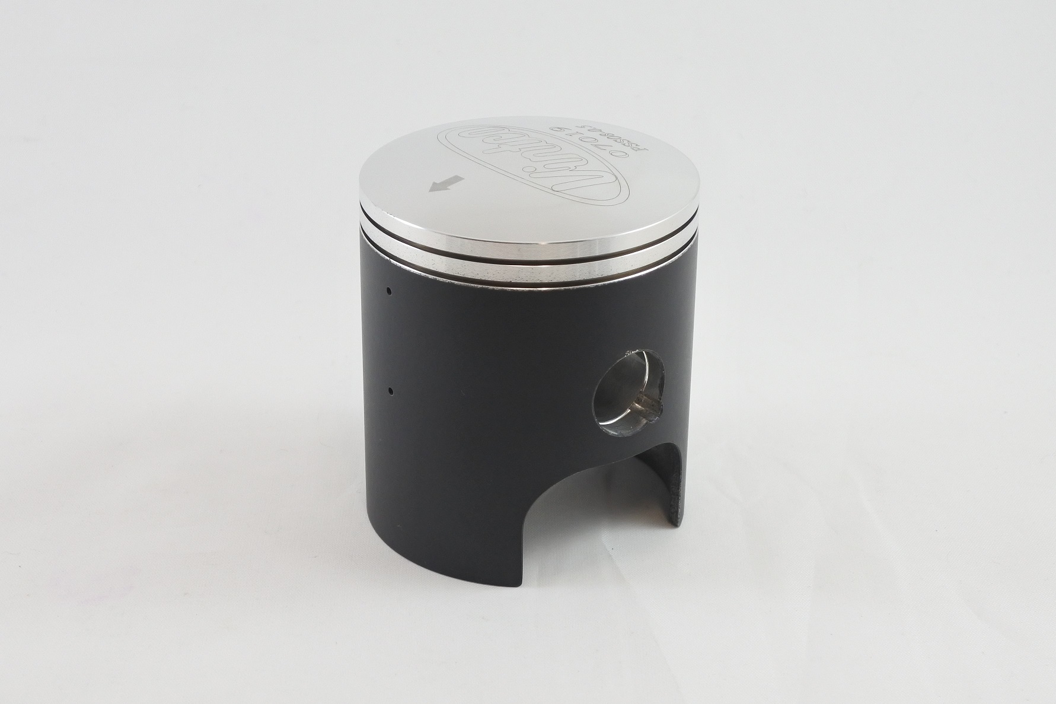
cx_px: 528
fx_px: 1290
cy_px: 352
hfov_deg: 44.5
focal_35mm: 44
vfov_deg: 30.5
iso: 400
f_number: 4.5
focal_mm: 16.5
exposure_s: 1/125
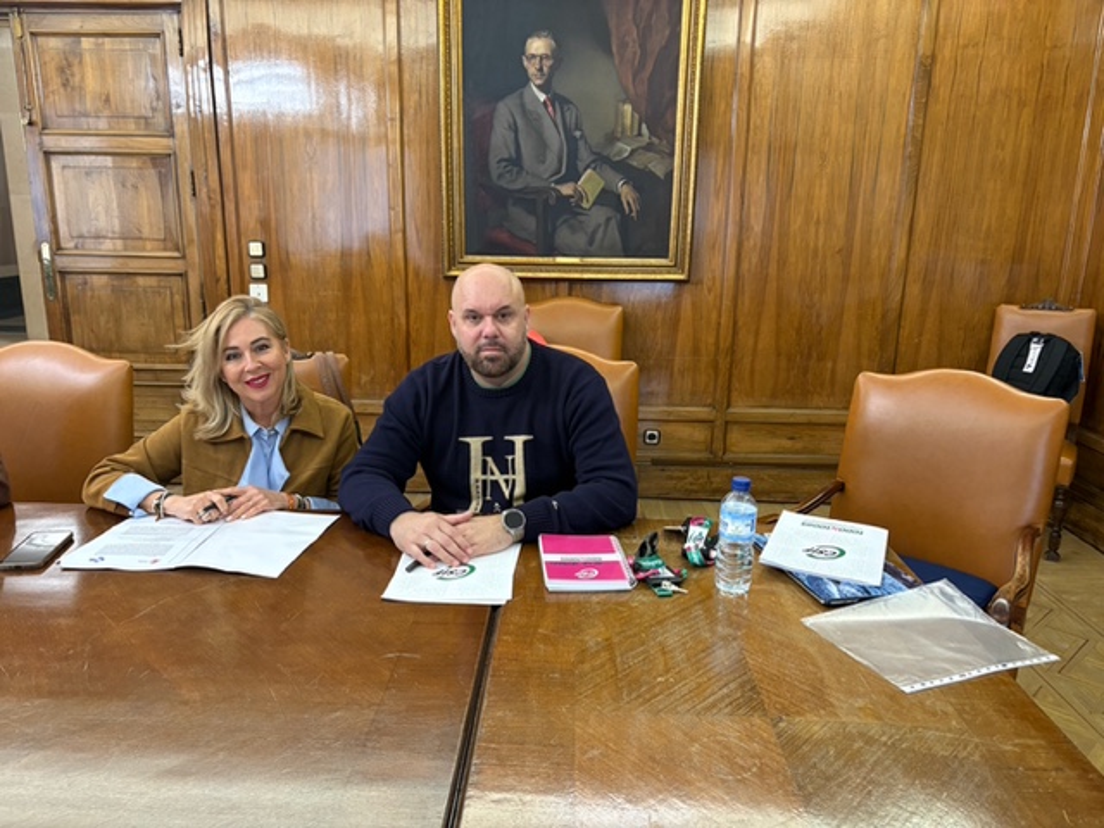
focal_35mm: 26
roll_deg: -0.7
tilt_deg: -13.3
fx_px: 829
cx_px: 552
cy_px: 414
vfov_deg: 53.1
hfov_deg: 67.3
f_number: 1.6
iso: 250
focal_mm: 5.96
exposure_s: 1/50
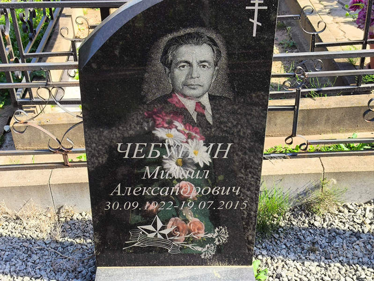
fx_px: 540
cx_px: 187
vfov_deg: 29.1
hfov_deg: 38.2
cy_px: 140
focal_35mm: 50
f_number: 1.7
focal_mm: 4.71
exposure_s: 1/444
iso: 50
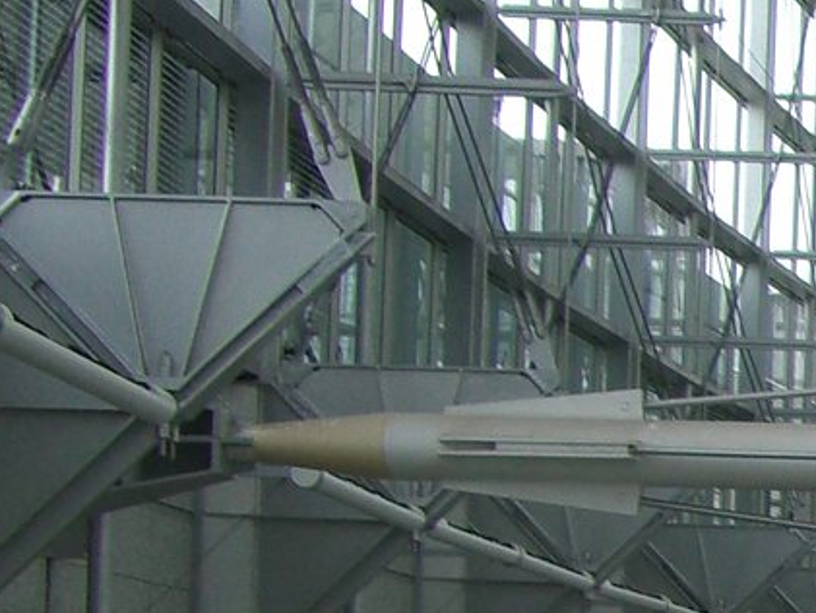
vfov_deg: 7.9
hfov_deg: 9.6
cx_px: 1898
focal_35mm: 185
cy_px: 927
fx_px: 4362
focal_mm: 7.9
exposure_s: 1/160
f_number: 2.8
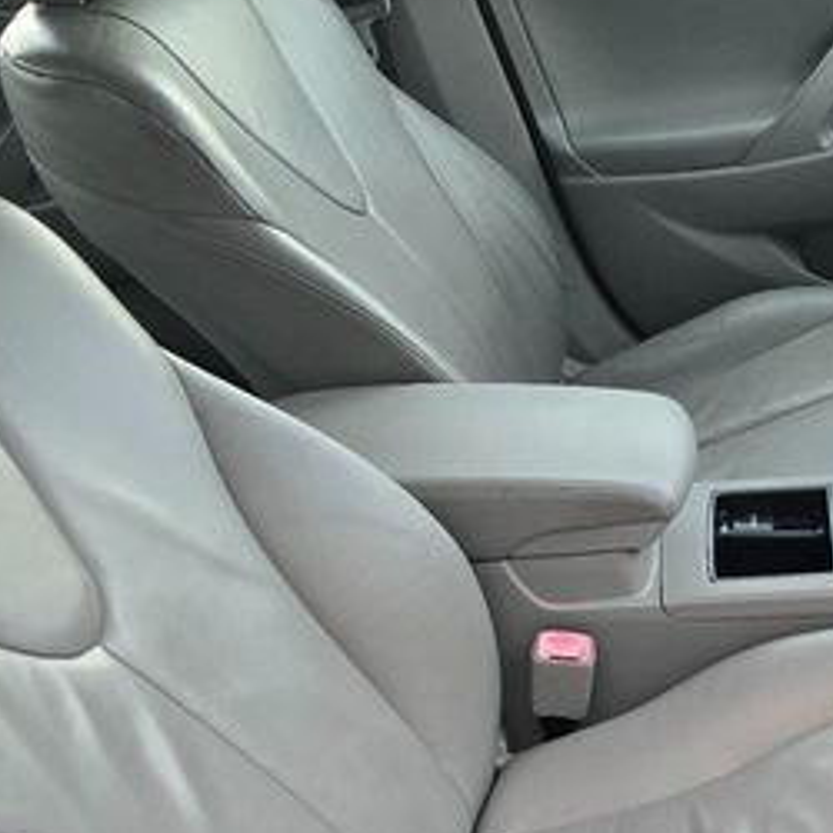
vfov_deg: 32.1
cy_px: 640
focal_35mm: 52
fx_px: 1416
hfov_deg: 30.5
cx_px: 826
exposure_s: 1/180
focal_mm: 6.3
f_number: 1.7
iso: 125
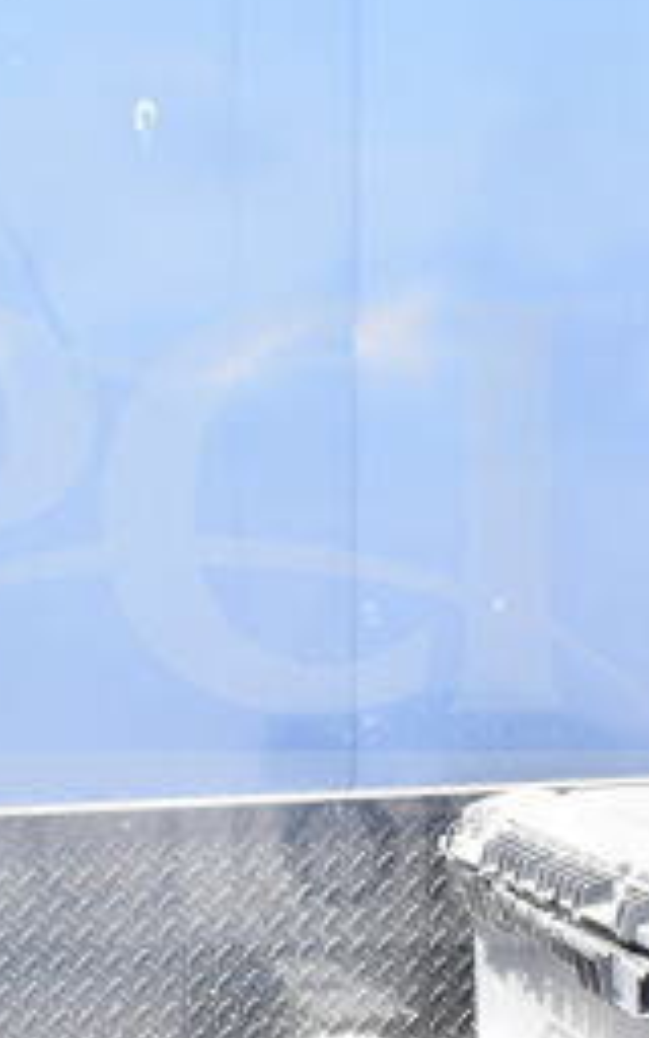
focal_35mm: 120
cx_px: 199
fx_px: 3396
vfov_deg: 17.4
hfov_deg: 10.9
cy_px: 620
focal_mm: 22
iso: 1600
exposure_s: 1/250
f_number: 8
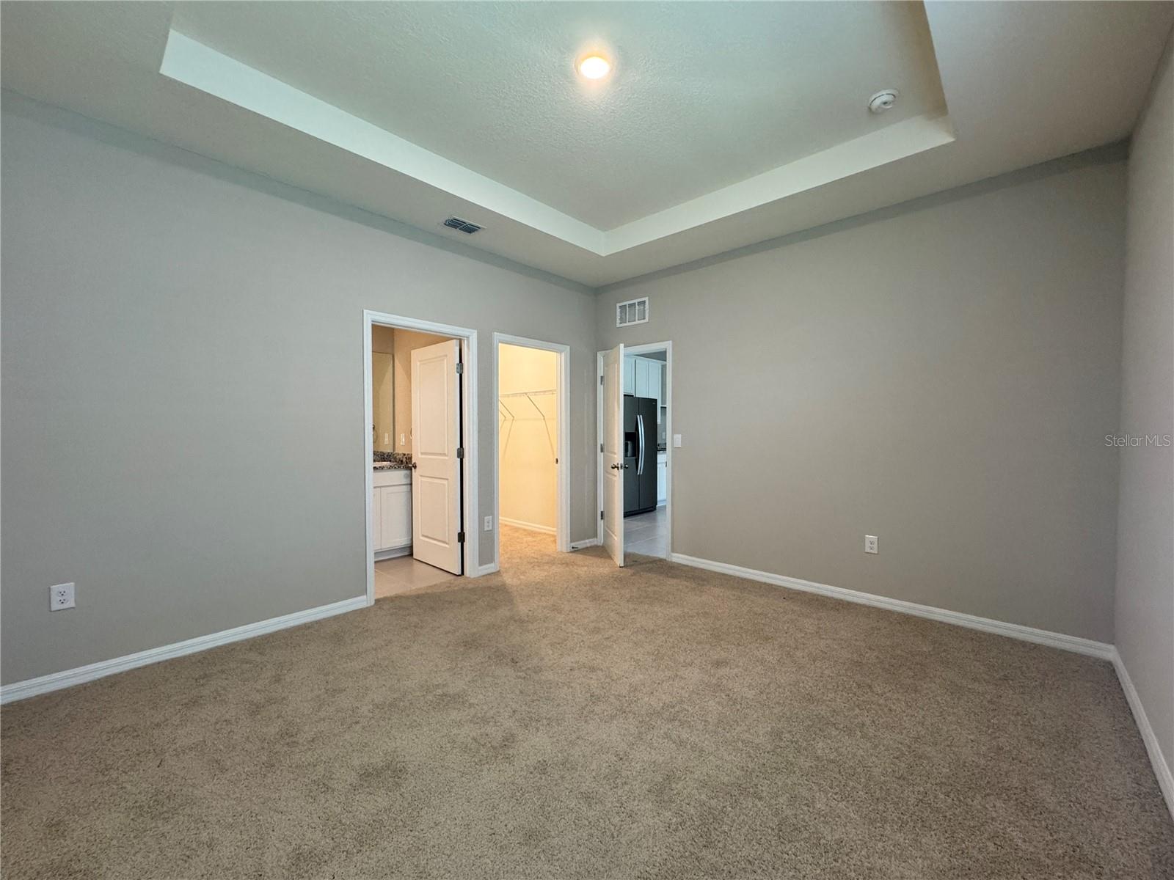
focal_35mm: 14
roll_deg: +0.1
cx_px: 587
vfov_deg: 85.7
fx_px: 475
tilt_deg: -1.3
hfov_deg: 102.1
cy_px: 440
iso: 320
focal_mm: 2.22
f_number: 2.2
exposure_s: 1/60
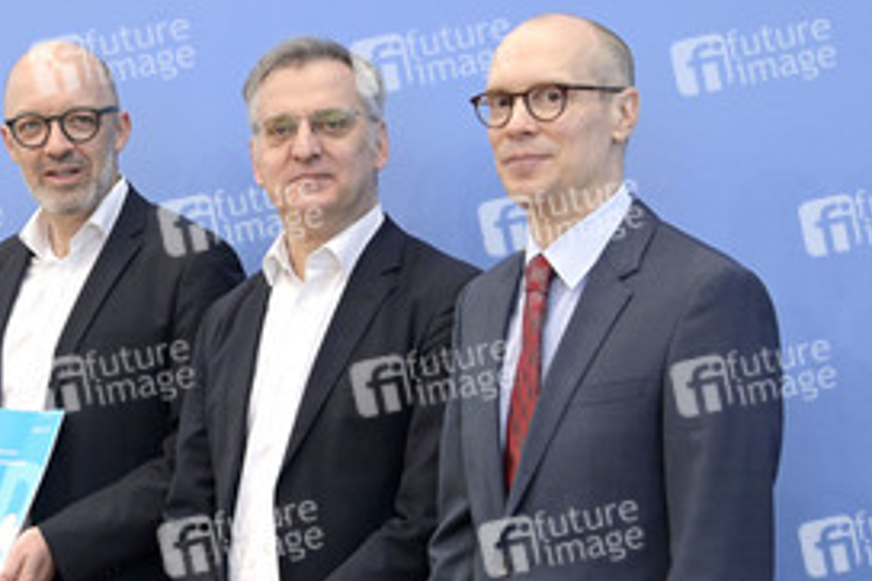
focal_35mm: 96
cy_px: 459
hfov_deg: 21.0
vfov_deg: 14.2
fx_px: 2324
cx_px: 155
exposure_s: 1/400
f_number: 5
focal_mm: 58
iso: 3200
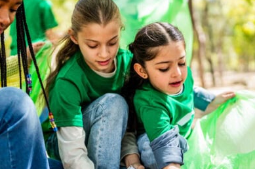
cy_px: 92
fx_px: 382
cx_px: 109
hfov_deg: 36.8
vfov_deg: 25.0
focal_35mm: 54
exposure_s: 1/1600
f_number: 1.3
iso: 160
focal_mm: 35
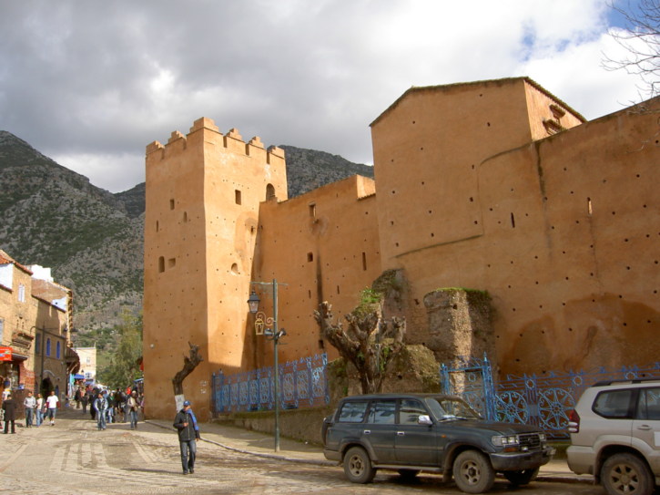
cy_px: 248
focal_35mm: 34
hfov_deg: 54.0
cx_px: 330
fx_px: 648
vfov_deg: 41.8
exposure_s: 1/250
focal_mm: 5.6
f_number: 4.7
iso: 50
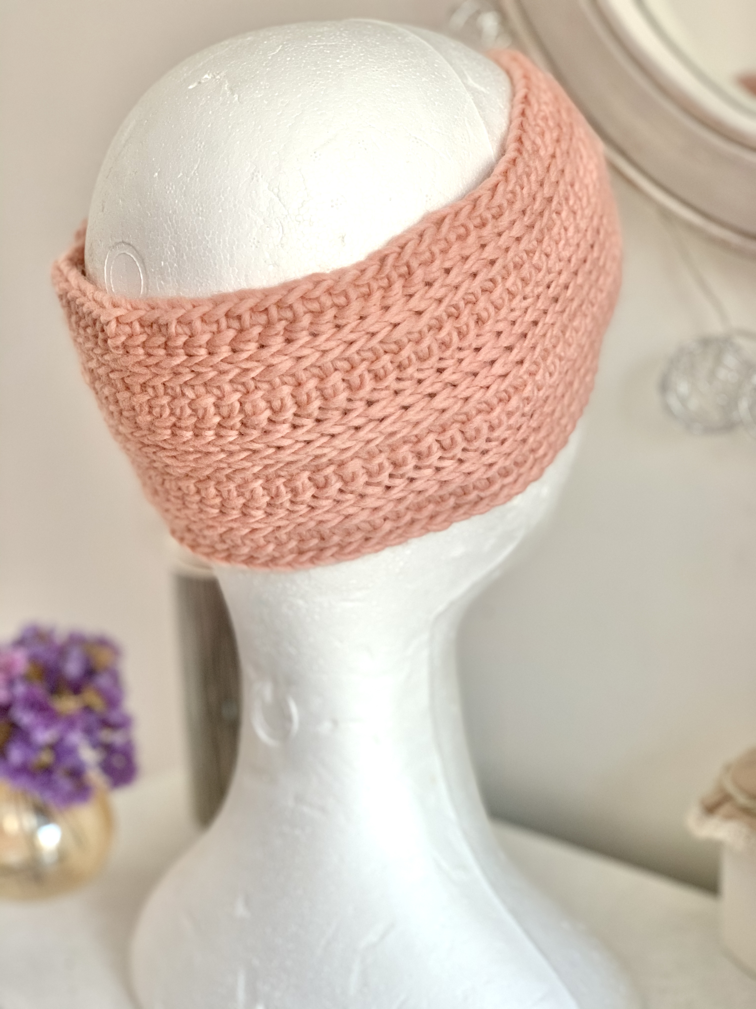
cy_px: 504
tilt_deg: -12.9
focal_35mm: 52
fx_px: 1514
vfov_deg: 36.8
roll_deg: +0.6
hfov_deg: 28.0
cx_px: 378
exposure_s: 1/61
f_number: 2.4
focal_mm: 6
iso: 125
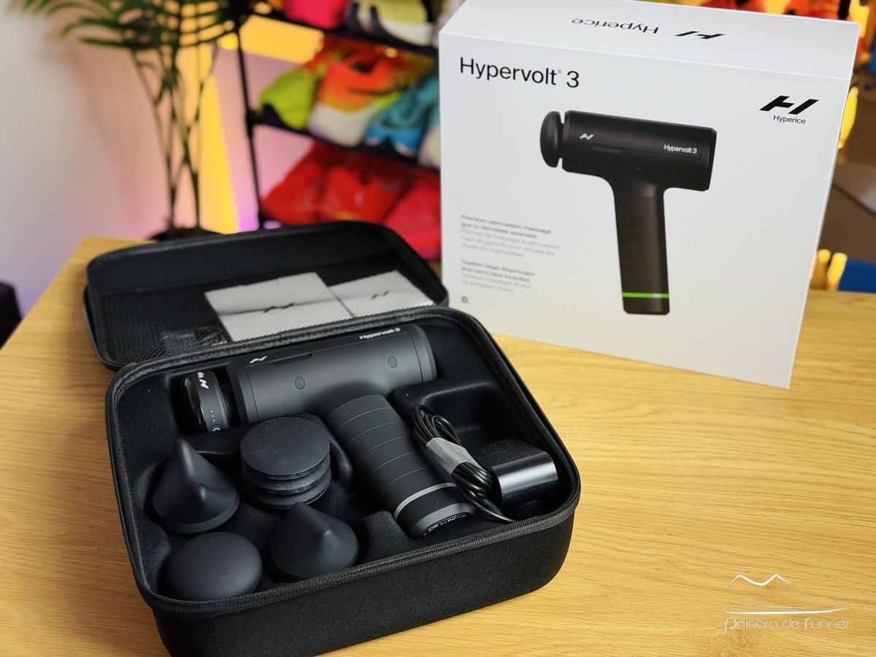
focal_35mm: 48
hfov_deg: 39.7
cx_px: 438
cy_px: 328
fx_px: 1215
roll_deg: +0.3
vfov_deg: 30.3
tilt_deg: -36.3
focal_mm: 6.76
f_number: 1.78
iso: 100
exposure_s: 1/50
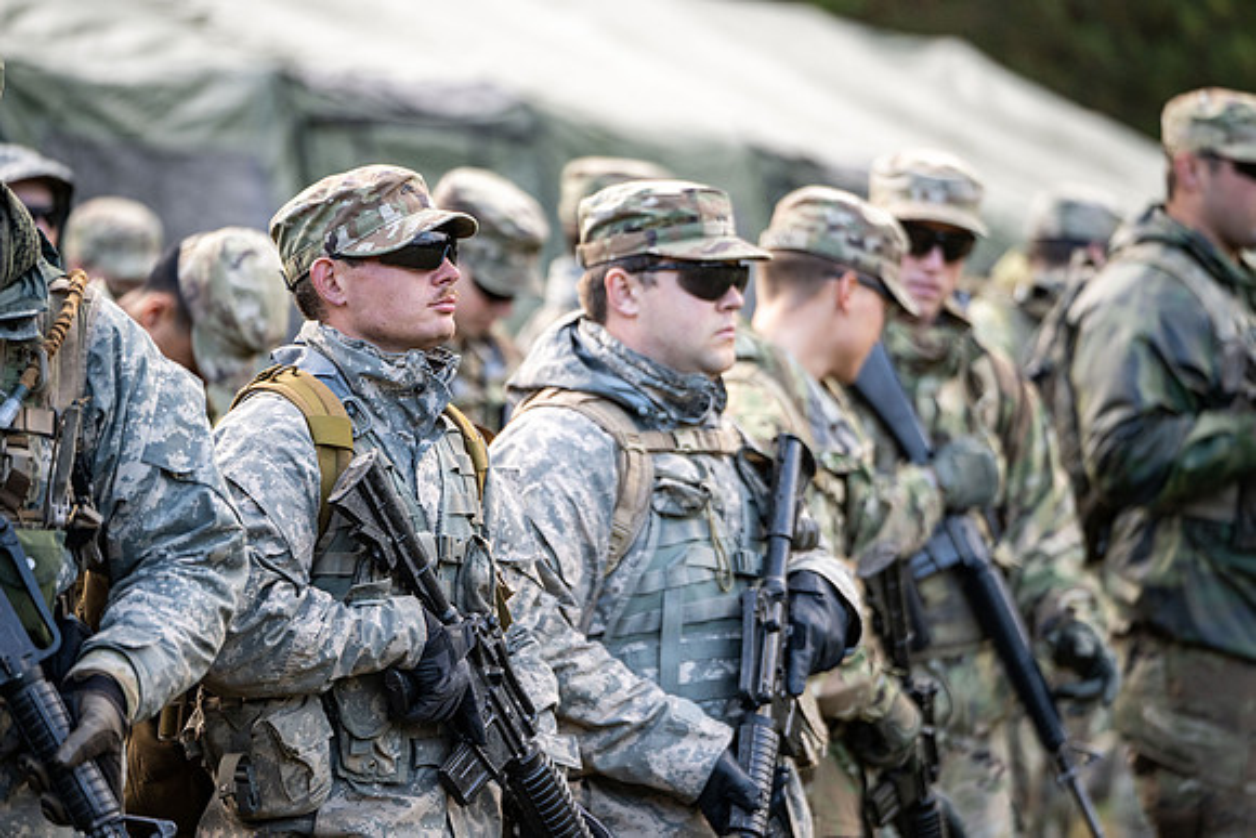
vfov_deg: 8.9
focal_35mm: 155
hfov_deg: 13.2
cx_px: 628
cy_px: 419
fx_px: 5409
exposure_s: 1/800
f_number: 2.8
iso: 800
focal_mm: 155
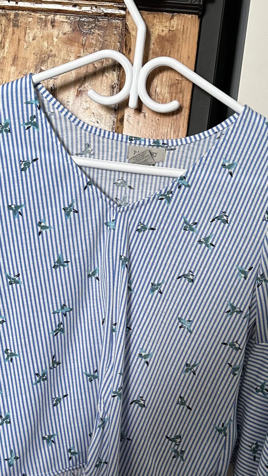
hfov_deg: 27.1
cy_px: 303
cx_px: 114
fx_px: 556
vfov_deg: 45.9
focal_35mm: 44
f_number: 1.78
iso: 250
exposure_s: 1/108
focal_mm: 6.86
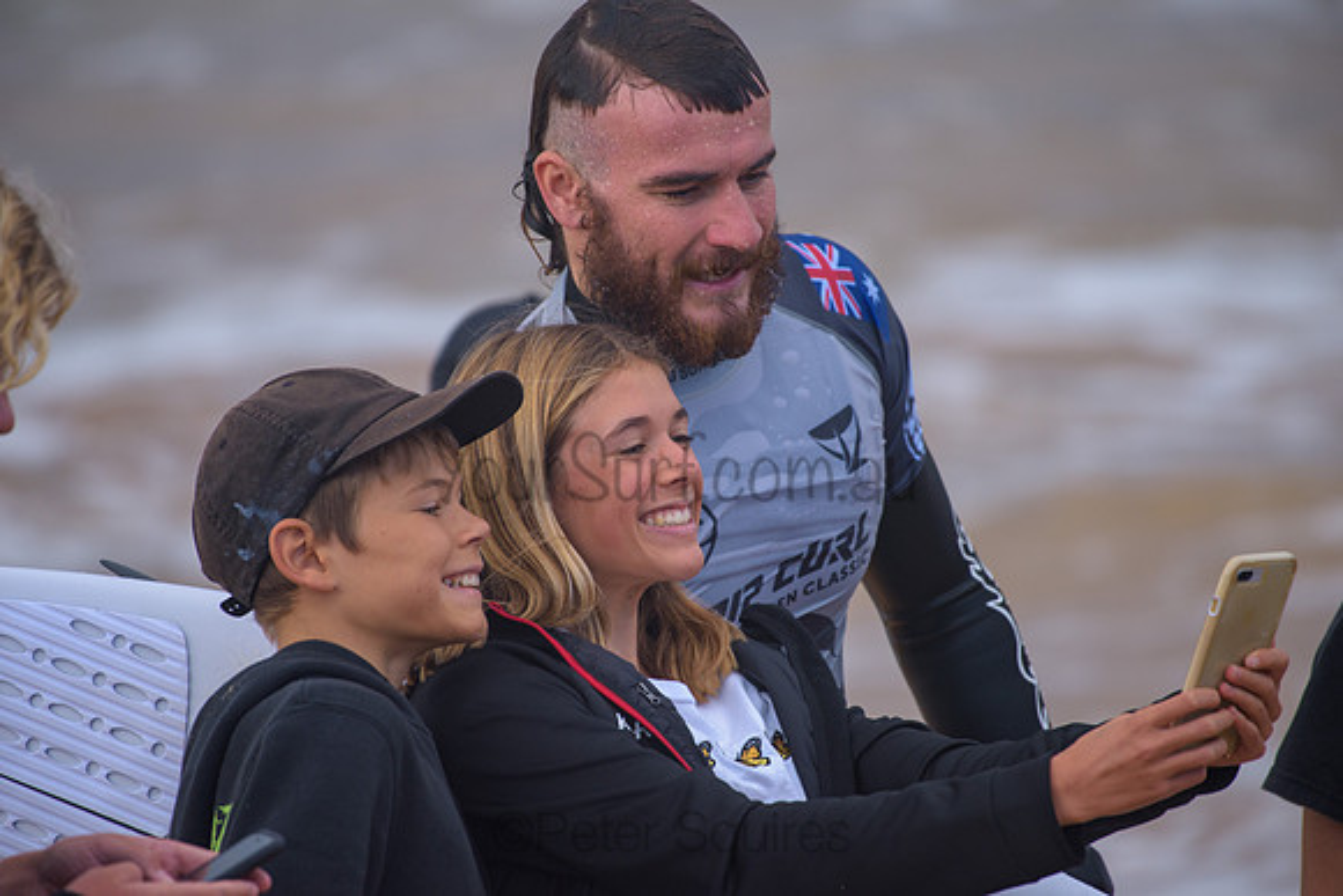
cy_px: 448
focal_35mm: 507
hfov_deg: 4.1
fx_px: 18924
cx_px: 672
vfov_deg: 2.7
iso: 280
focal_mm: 500
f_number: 5.6
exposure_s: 1/800
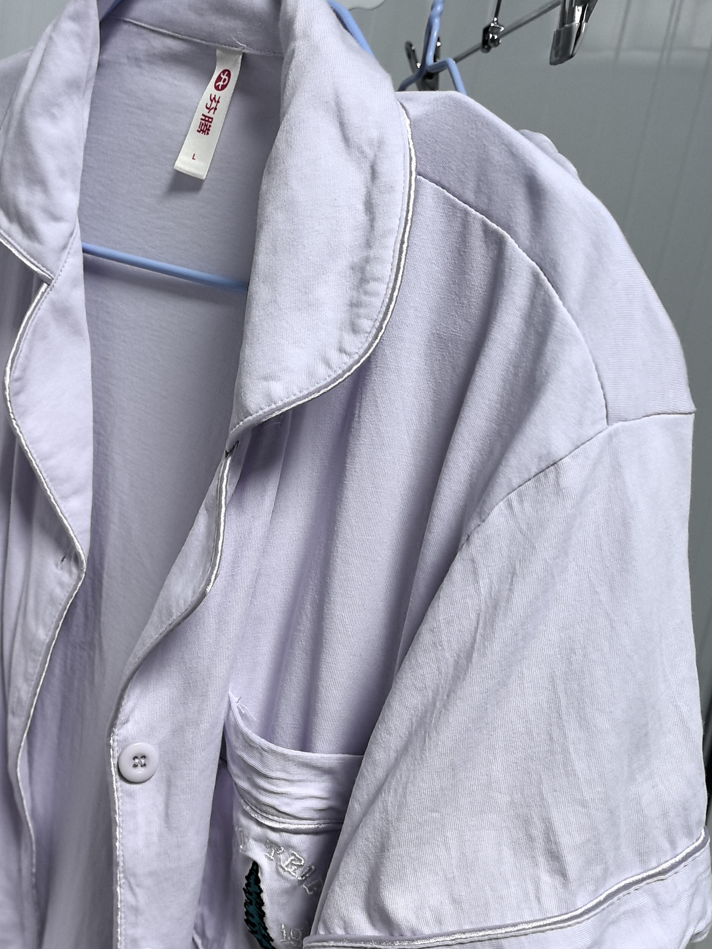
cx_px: 248
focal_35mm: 40
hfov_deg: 35.7
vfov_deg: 46.8
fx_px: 1097
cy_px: 493
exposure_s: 1/60
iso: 250
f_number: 2
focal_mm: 5.75
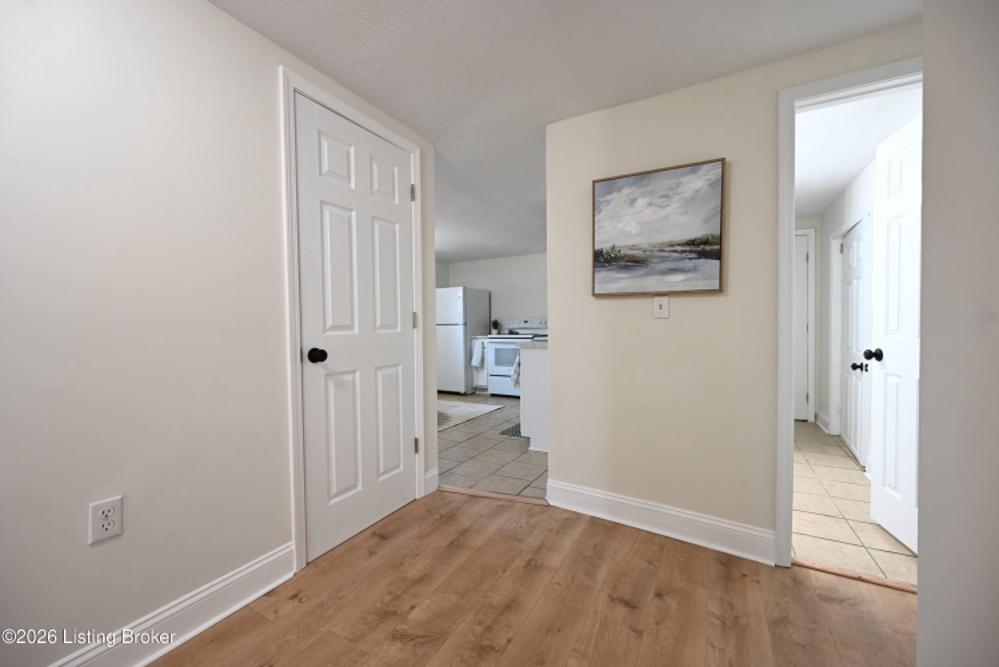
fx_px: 389
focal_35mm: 14
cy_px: 334
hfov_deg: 104.2
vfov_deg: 81.3
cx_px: 500
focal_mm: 14
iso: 640
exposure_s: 1/20
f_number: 5.6
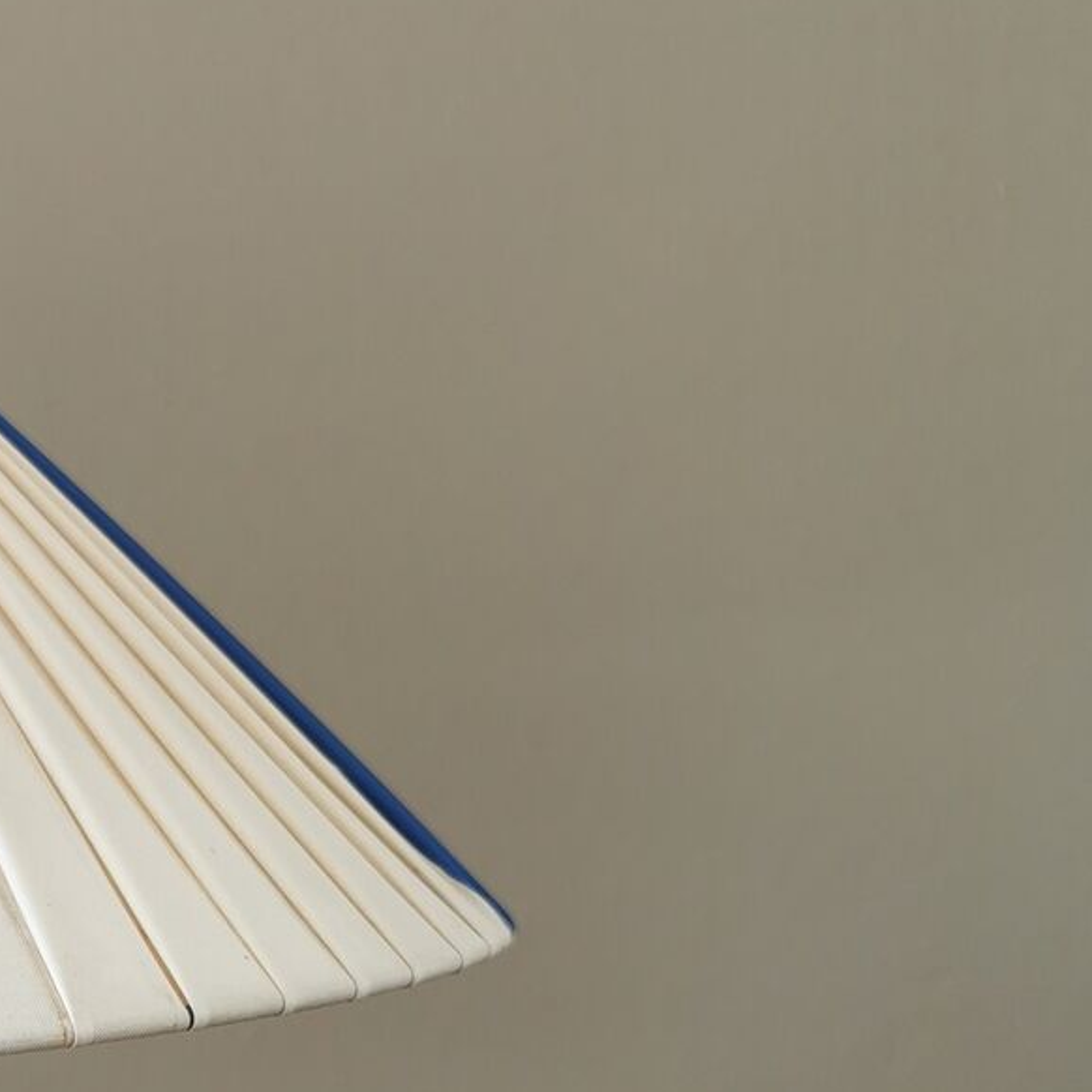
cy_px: 1011
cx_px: -287
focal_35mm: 82
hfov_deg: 19.6
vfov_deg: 20.6
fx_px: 2927
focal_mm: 5.56
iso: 100
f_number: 1.6
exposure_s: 1/100
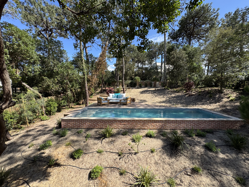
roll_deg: +0.1
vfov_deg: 85.7
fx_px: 101
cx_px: 124
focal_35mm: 14
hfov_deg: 102.1
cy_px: 94
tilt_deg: -2.7
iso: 40
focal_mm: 2.22
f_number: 2.2
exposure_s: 1/700
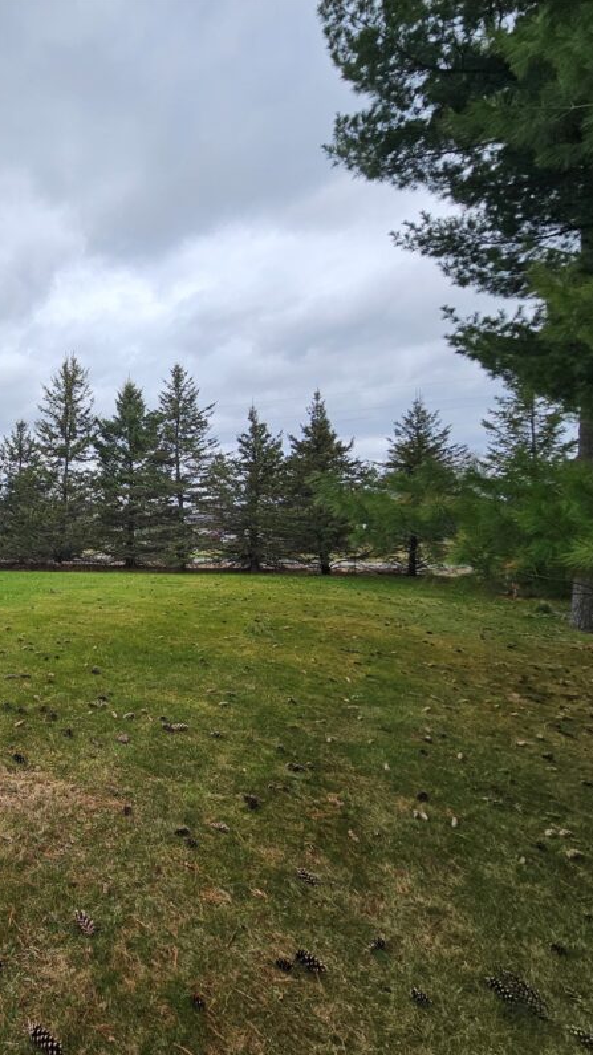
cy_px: 526
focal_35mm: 19
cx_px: -6
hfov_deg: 47.8
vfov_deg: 89.6
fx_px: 531
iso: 50
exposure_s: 1/1672
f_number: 2.2
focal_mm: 2.2
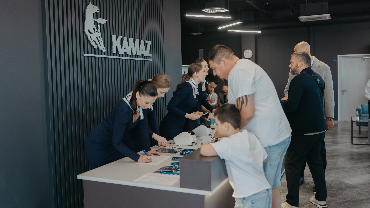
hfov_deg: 59.5
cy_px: 96
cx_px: 186
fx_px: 324
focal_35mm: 33
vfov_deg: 35.6
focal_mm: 31
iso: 160
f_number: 2
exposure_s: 1/200
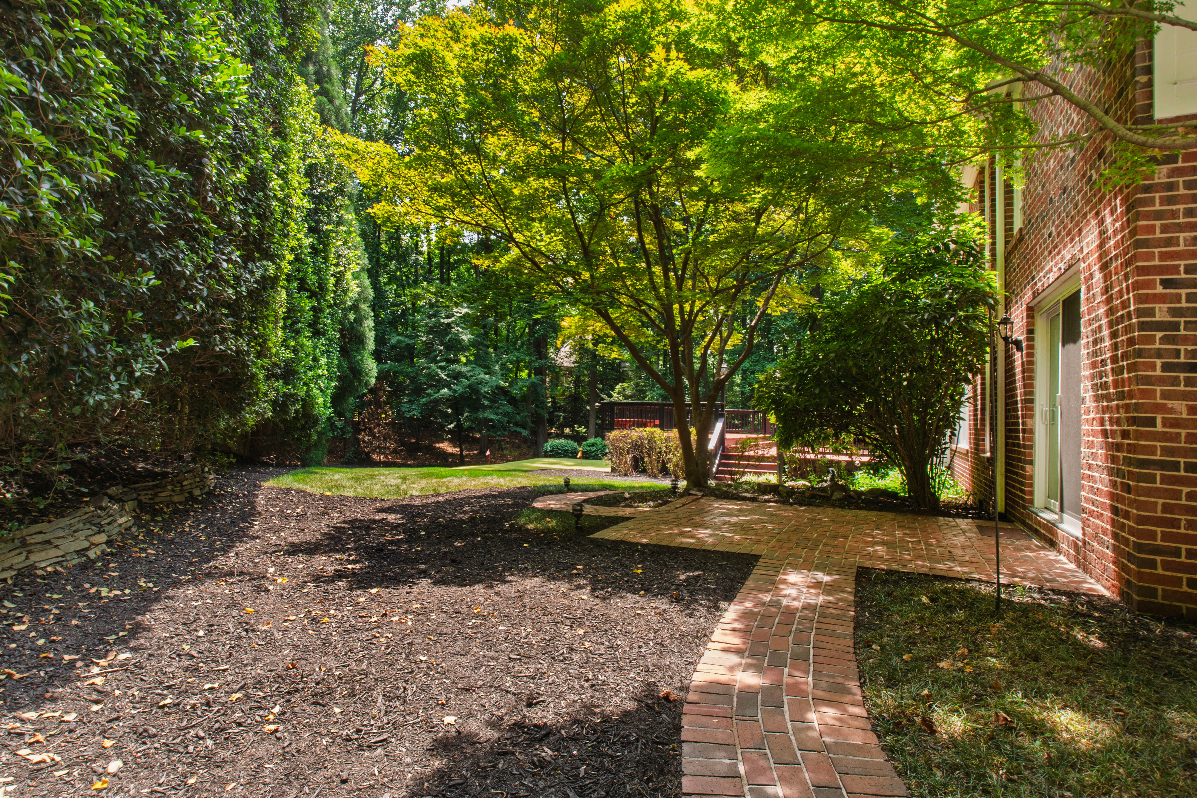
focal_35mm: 15
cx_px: 598
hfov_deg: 100.4
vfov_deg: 77.3
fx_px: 499
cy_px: 399
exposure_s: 1/25
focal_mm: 10
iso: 100
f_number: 8
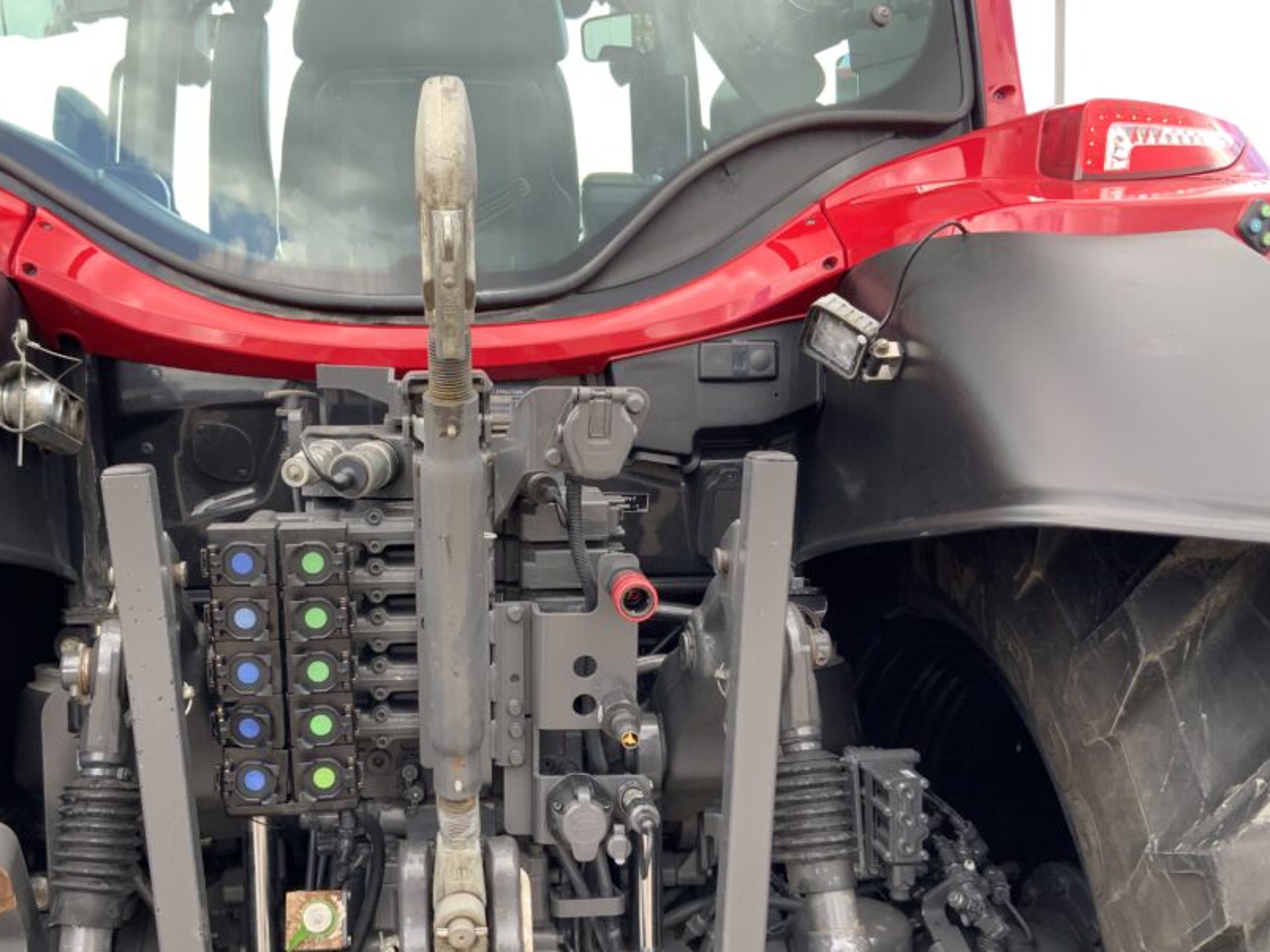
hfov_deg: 49.8
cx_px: 500
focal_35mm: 37
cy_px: 553
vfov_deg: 38.6
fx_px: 1357
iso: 25
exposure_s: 1/122
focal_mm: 3
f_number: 1.8
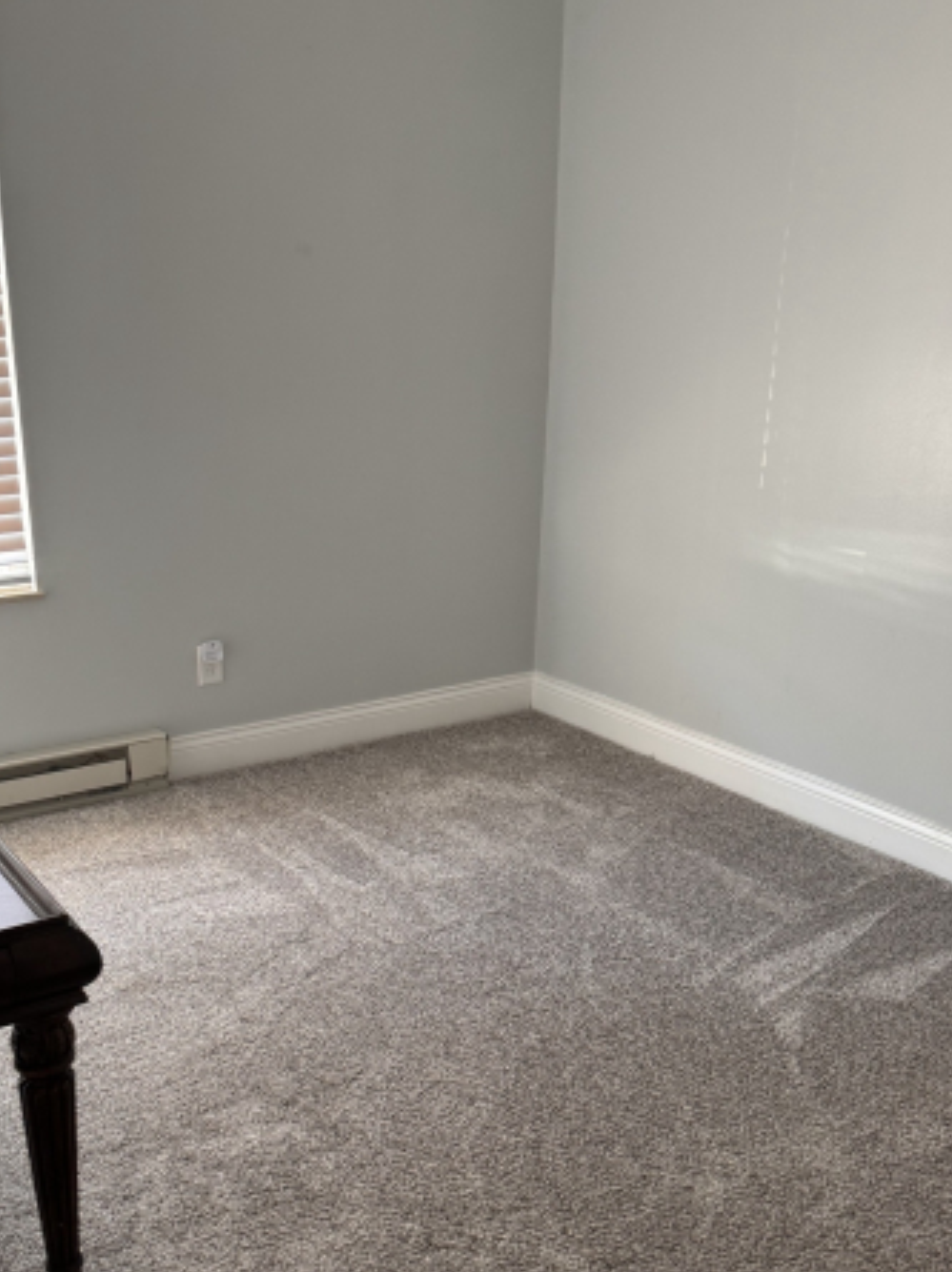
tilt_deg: -19.3
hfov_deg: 39.2
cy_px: 745
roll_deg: +2.1
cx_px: 323
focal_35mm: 36
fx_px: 1322
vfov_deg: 51.1
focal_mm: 6.76
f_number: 1.78
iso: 200
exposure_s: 1/60
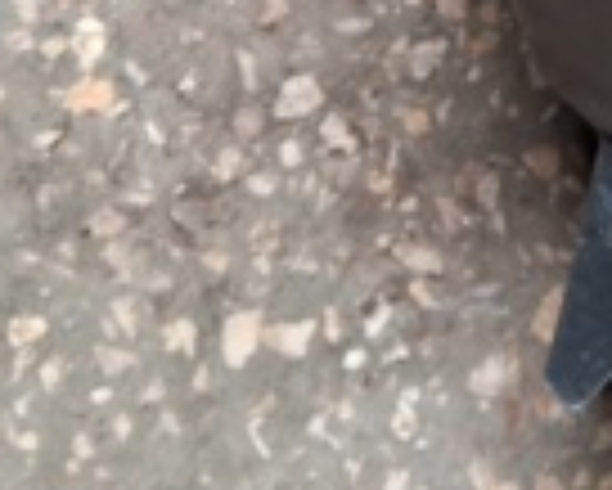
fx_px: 2157
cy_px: -452
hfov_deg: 14.4
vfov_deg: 11.8
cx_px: 1076
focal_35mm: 119
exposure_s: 1/50
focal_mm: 3.98
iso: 500
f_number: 1.8
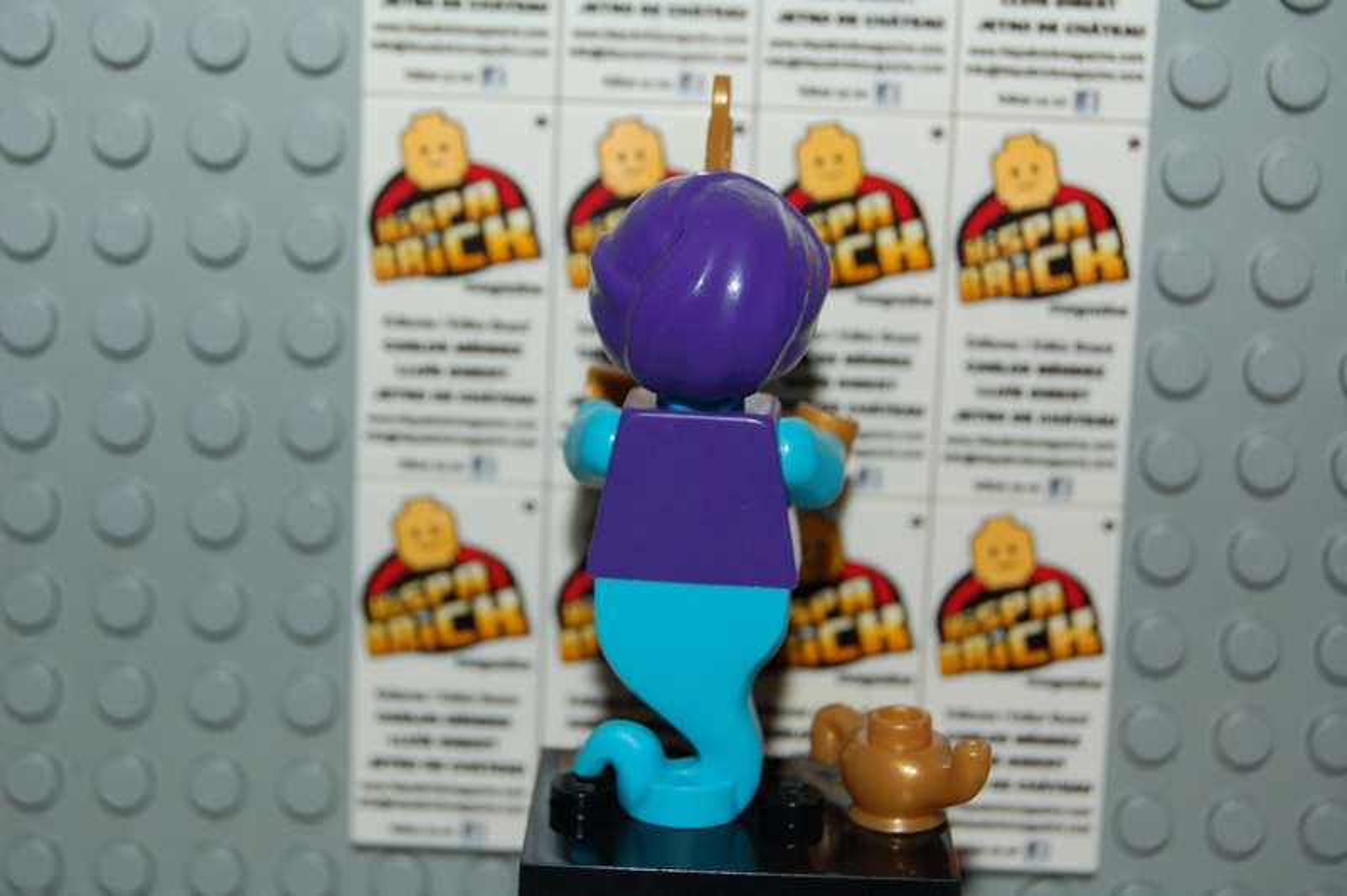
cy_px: 448
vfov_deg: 16.5
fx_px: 3084
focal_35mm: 82
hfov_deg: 24.6
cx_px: 674
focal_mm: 55
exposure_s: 1/60
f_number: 5.6
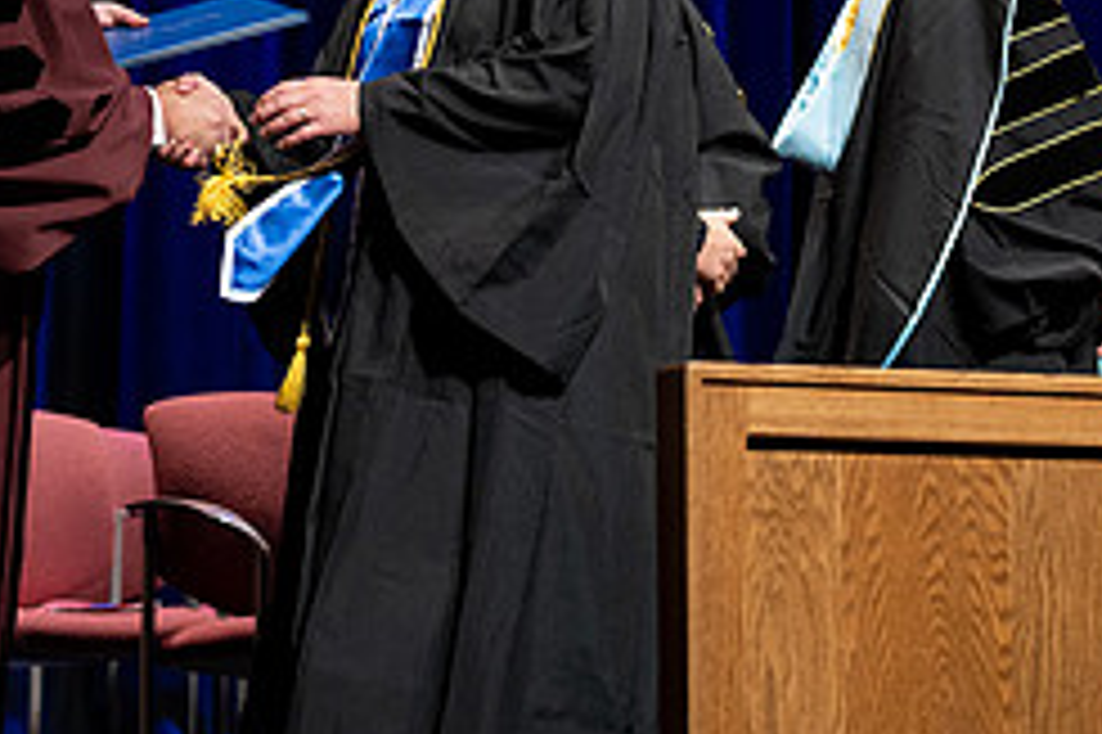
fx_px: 5078
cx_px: 207
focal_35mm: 166
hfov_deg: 12.3
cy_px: 286
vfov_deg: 8.3
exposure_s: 1/250
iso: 640
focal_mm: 70
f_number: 2.8
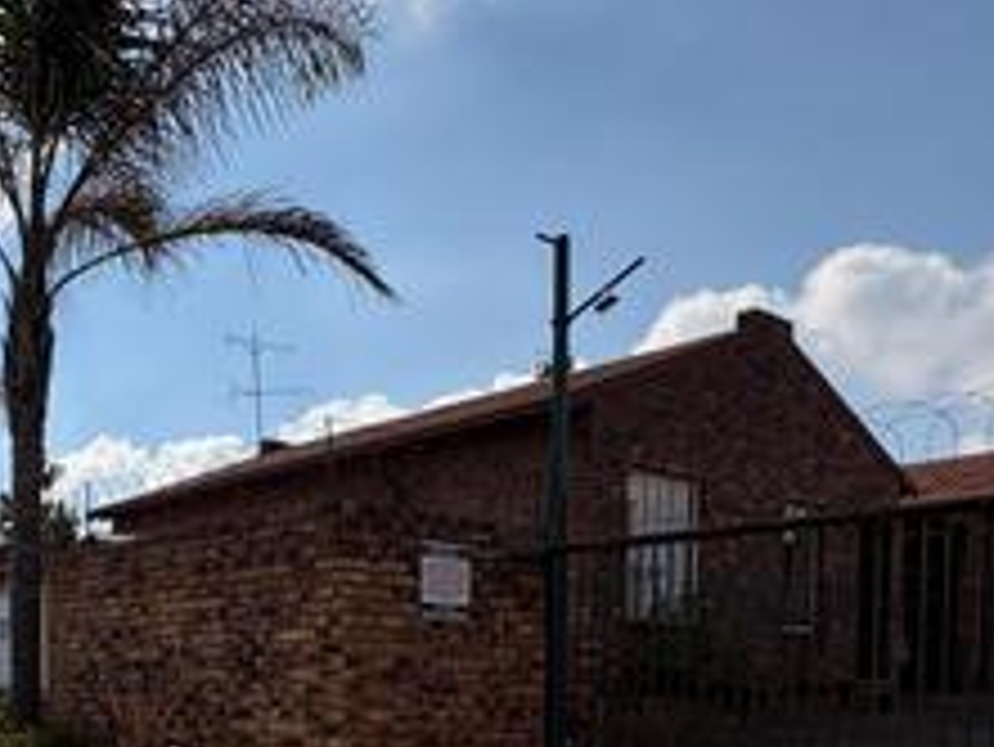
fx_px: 1092
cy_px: 720
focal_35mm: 38
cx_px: 81
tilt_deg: -0.7
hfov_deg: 44.1
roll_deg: -0.1
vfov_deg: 34.8
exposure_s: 1/3390
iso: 50
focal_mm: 2.22
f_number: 2.2
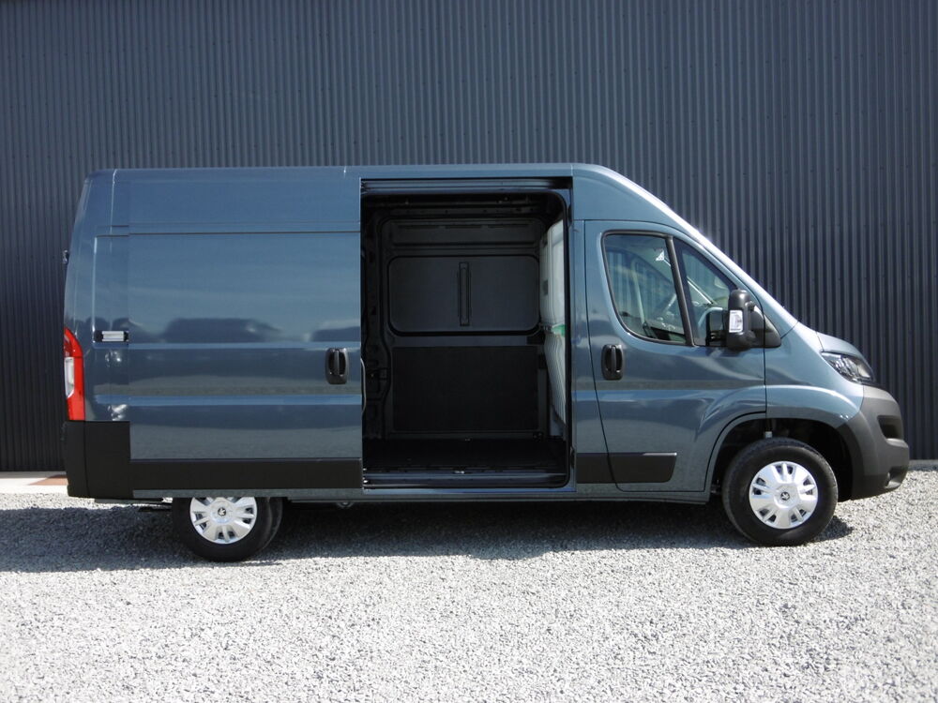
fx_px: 1030
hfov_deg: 49.0
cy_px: 352
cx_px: 469
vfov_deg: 37.7
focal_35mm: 38
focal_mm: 6.8
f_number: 3.7
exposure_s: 1/400
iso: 100
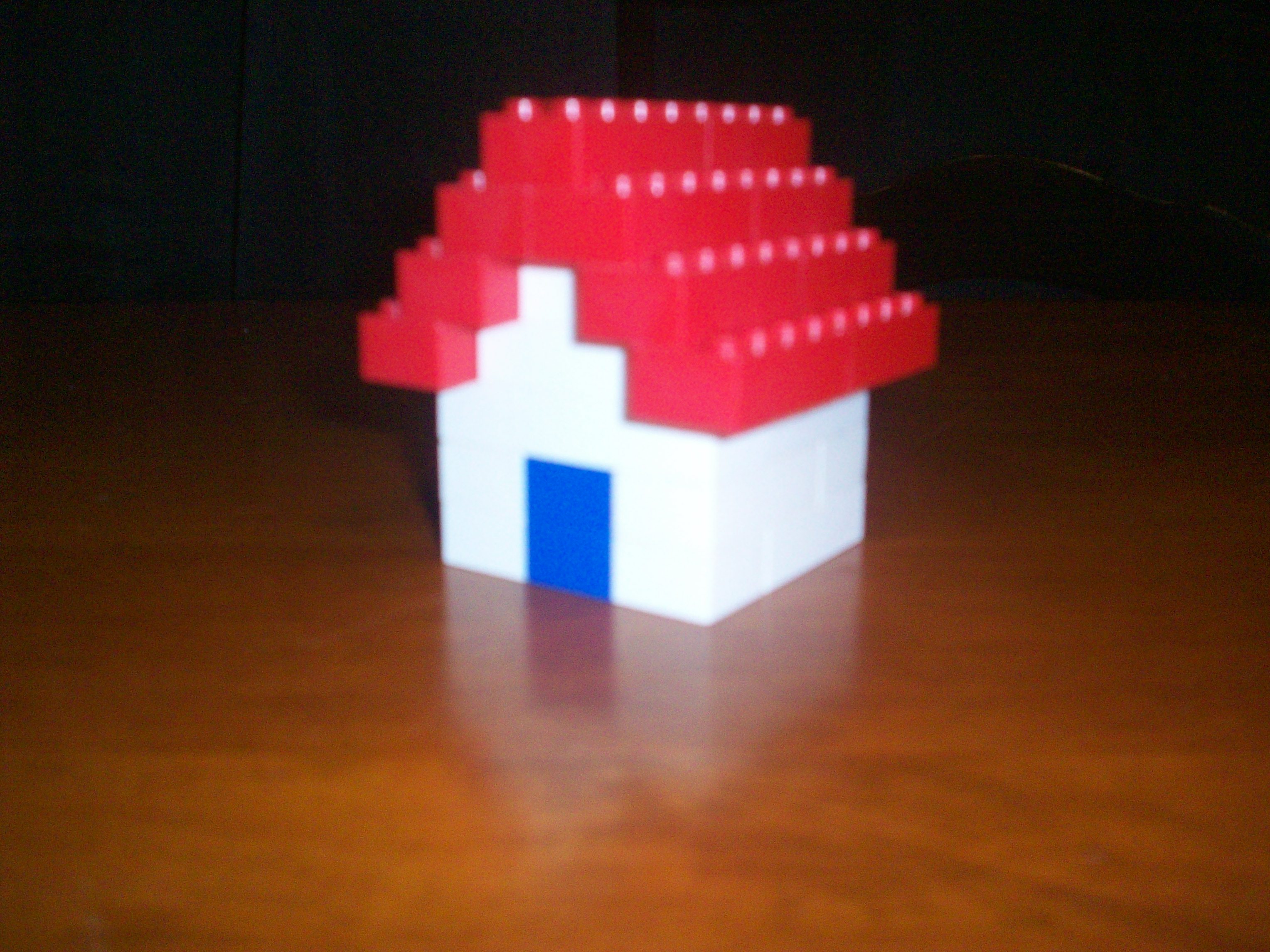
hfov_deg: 50.1
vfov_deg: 38.7
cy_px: 476
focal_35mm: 37
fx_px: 1357
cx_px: 635
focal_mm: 6.2
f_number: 2.8
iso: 200
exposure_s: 1/64
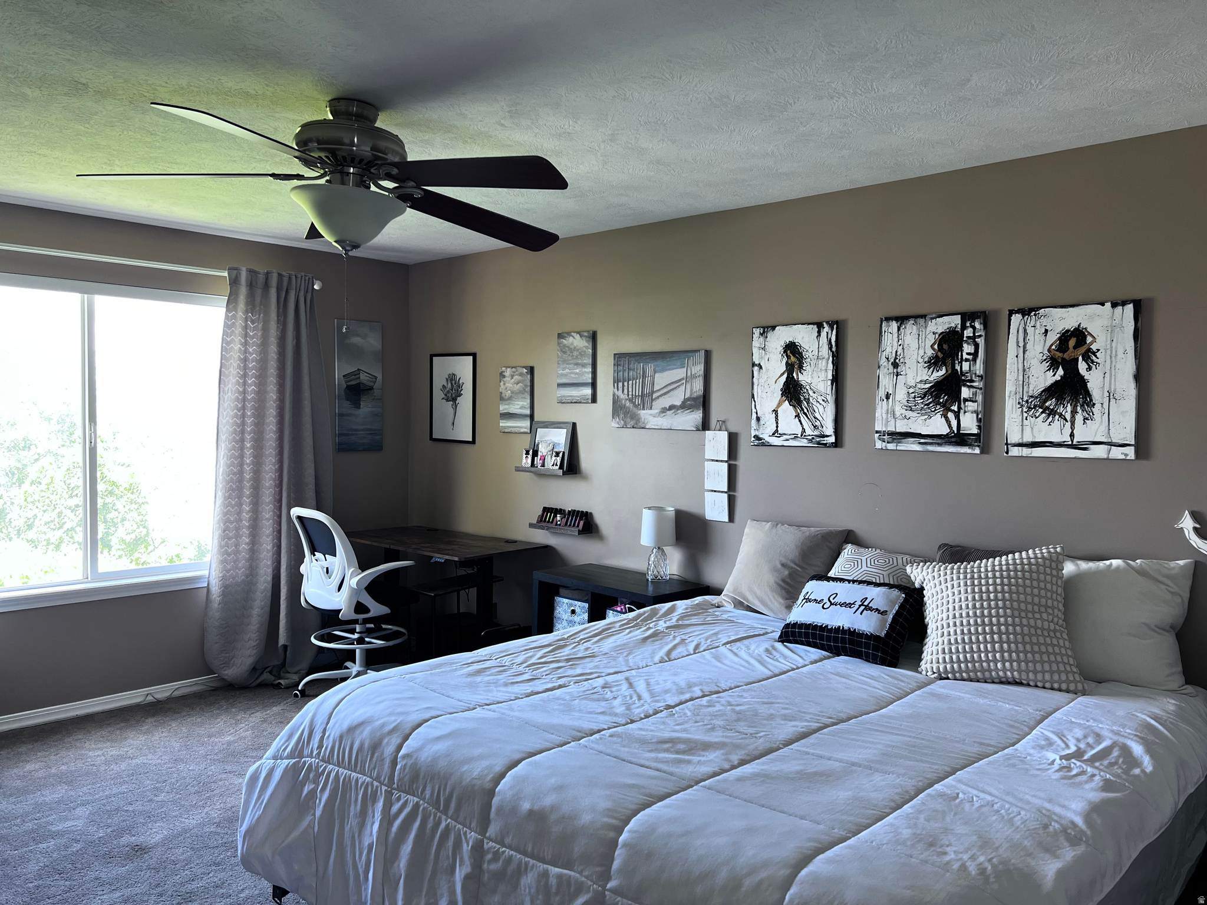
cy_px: 452
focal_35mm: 26
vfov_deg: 53.1
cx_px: 604
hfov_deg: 67.3
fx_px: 907
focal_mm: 5.7
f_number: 1.5
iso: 100
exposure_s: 1/121
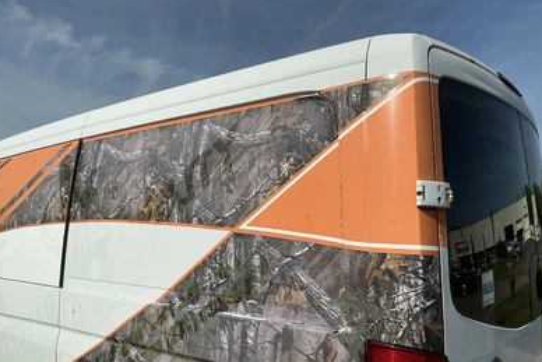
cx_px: 271
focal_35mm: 30
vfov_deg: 43.5
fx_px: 452
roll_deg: +0.4
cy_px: 205
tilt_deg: +0.0
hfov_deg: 61.9
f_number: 1.8
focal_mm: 3
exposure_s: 1/5263
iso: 25
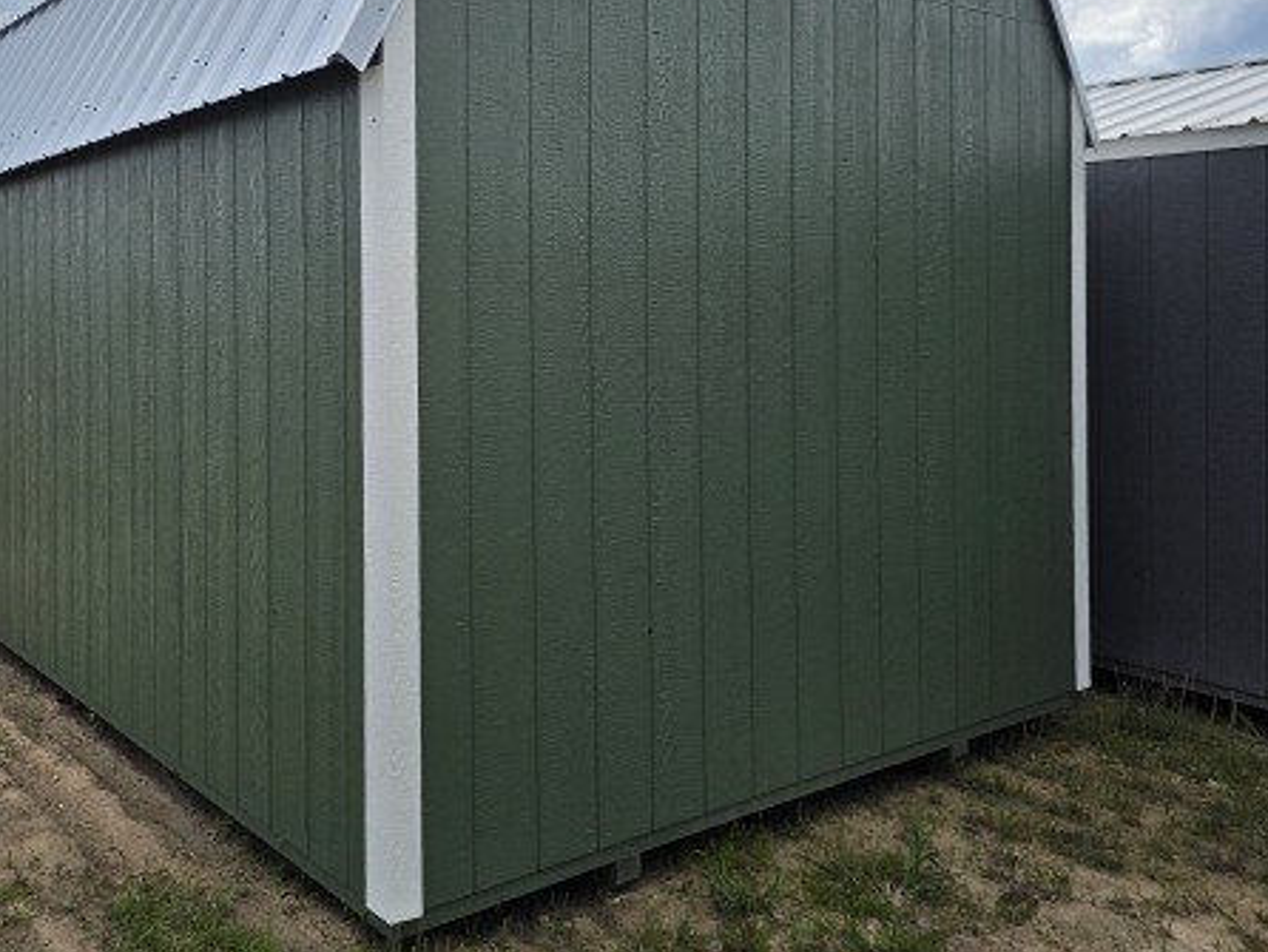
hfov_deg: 54.3
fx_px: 1209
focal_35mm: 33
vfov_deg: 42.4
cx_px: 429
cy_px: 318
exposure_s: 1/7944
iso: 64
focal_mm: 6.3
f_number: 1.7
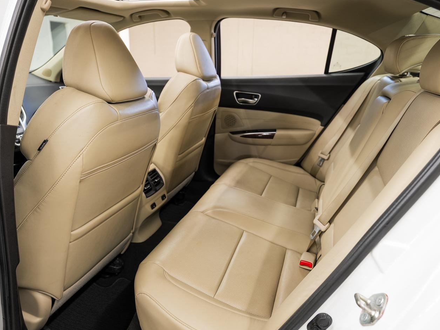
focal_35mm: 28
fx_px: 356
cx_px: 224
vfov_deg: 49.7
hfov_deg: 63.4
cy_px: 163
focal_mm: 25.3
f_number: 5.6
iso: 100
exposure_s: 1/1.25
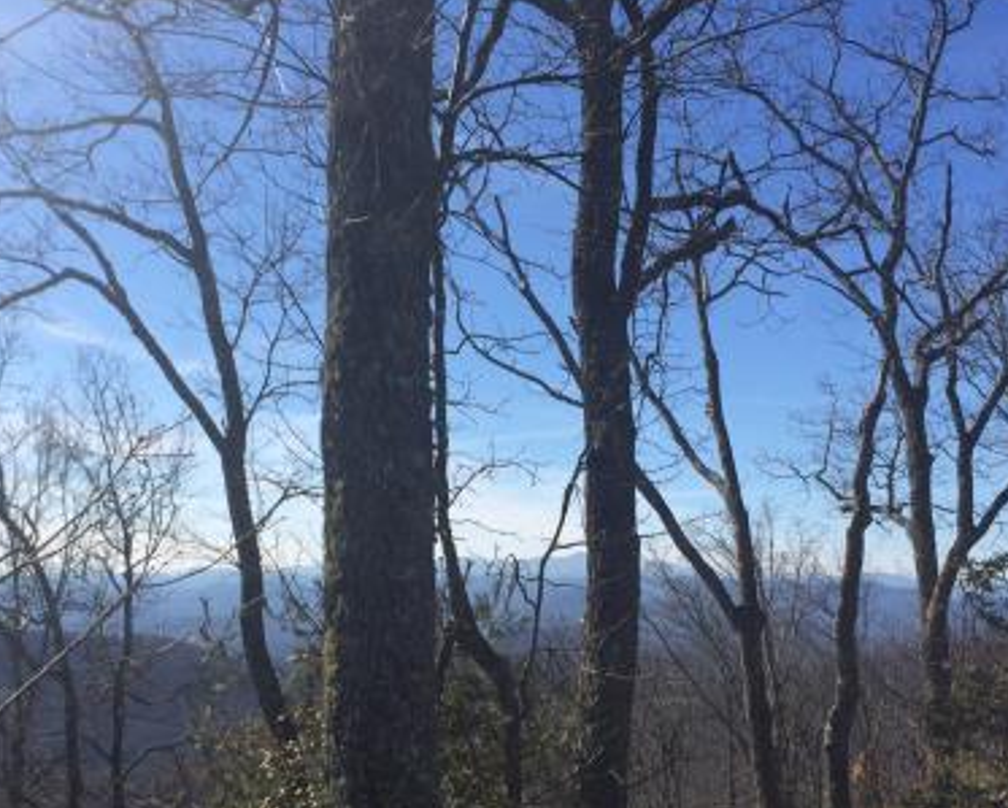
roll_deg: -0.1
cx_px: 481
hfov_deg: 42.0
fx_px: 1314
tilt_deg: -0.7
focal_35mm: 44
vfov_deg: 33.8
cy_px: 559
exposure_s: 1/2933
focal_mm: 4.15
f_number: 2.2
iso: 32
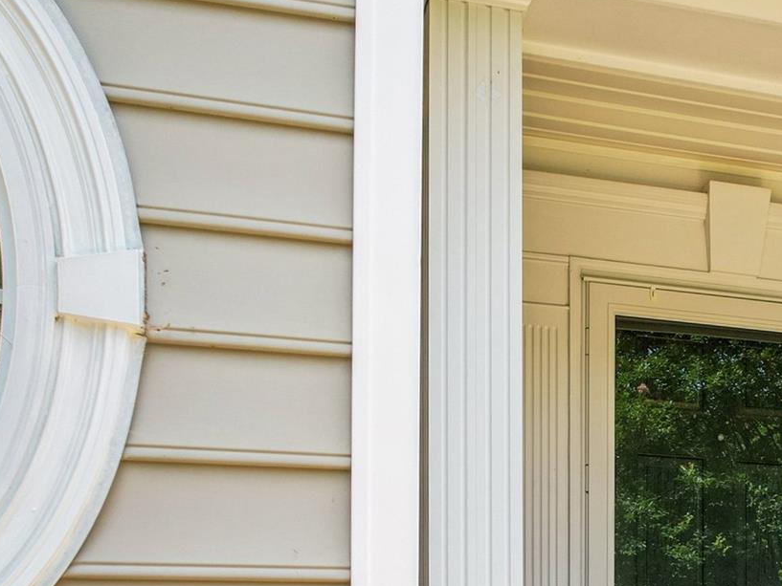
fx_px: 1197
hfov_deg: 34.6
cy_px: 540
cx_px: 669
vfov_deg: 26.5
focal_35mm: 53
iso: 100
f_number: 2.8
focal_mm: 8.4
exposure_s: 1/50
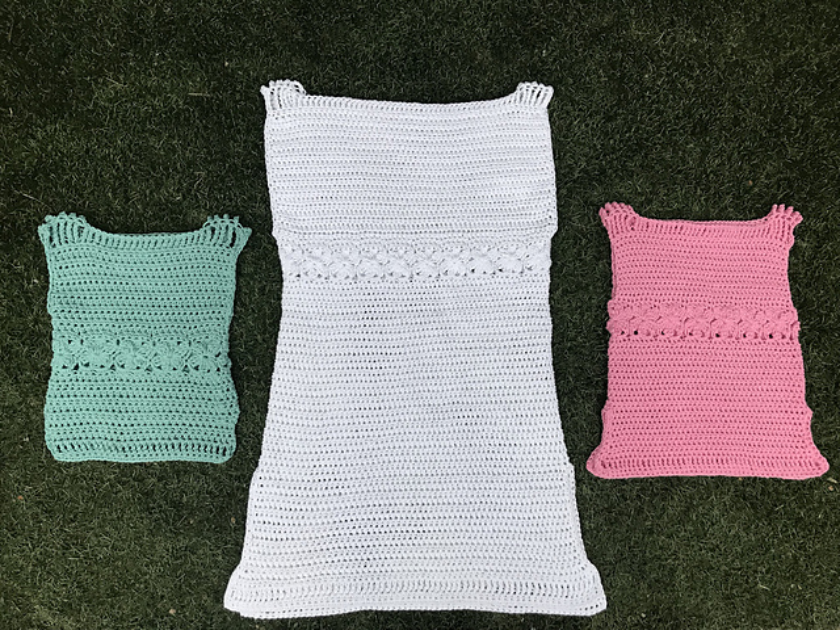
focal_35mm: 28
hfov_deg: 63.4
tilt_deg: -84.6
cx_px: 420
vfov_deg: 49.7
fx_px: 679
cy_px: 315
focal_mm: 3.99
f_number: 1.8
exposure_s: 1/30
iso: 25
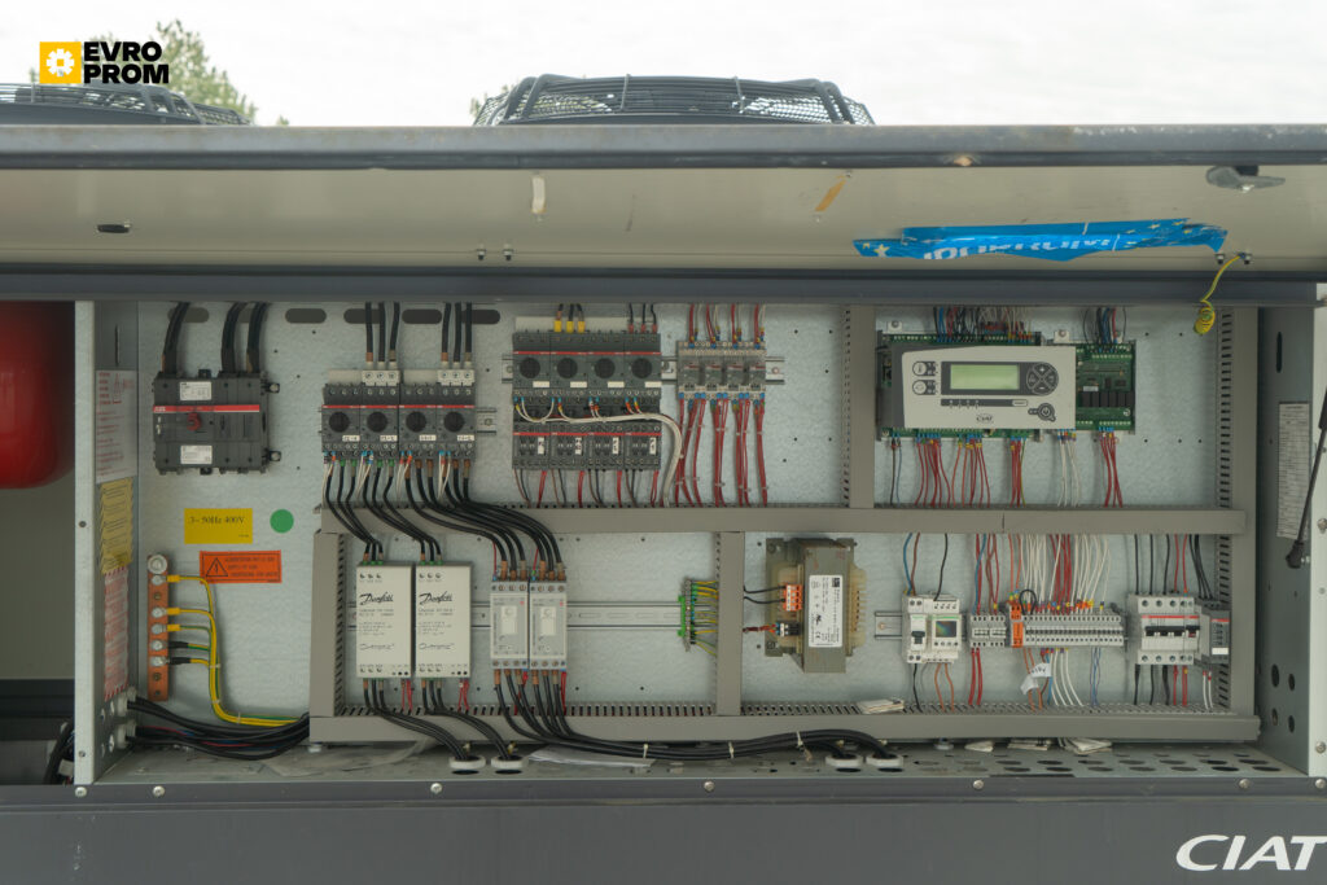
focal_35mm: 45
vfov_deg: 29.9
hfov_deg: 43.6
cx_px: 664
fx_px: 1659
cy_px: 442
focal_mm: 45
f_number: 8
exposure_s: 1/60
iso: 160
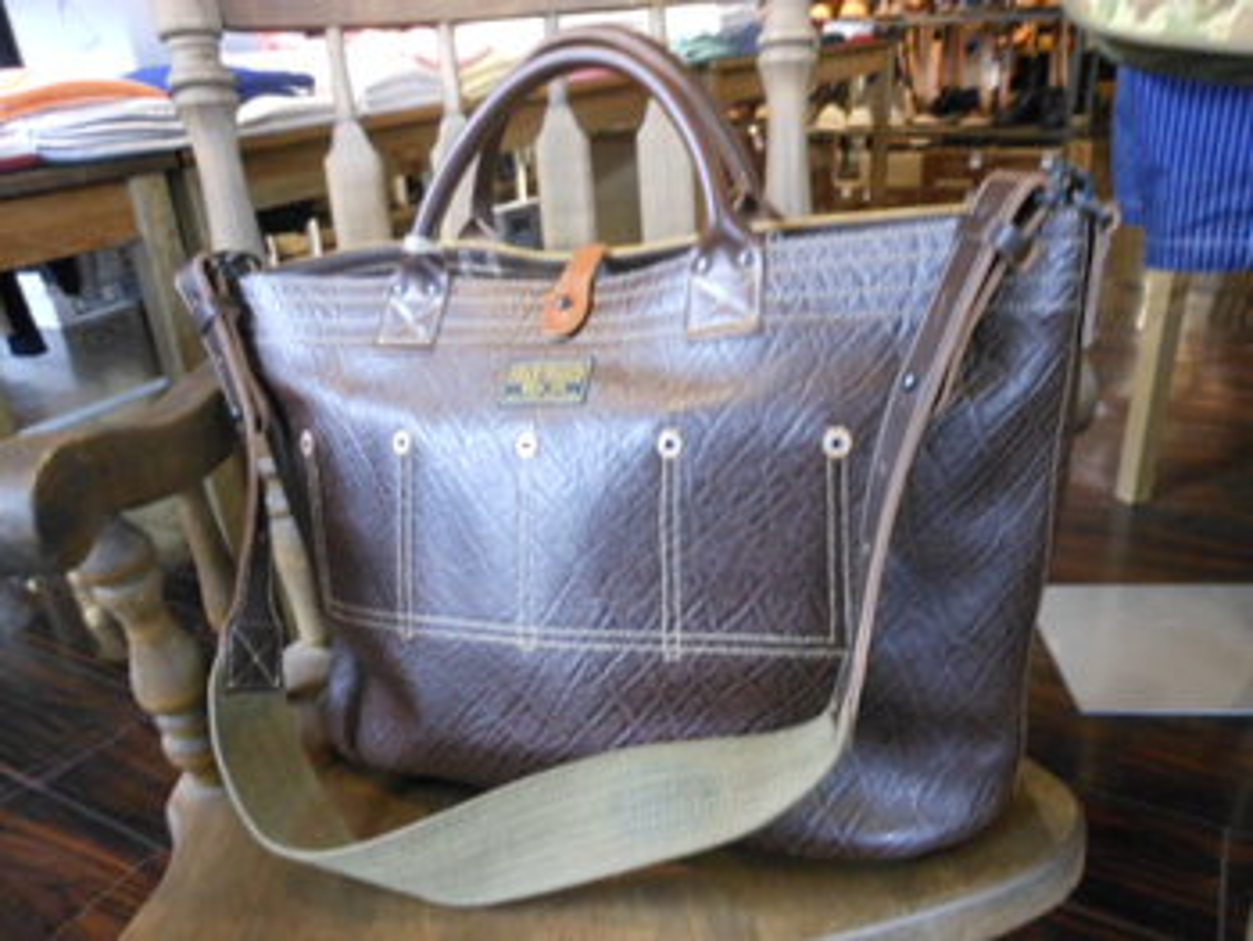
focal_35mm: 28
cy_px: 470
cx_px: 626
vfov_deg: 49.8
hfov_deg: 63.4
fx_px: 1014
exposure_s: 1/5
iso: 400
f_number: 3.7
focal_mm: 5
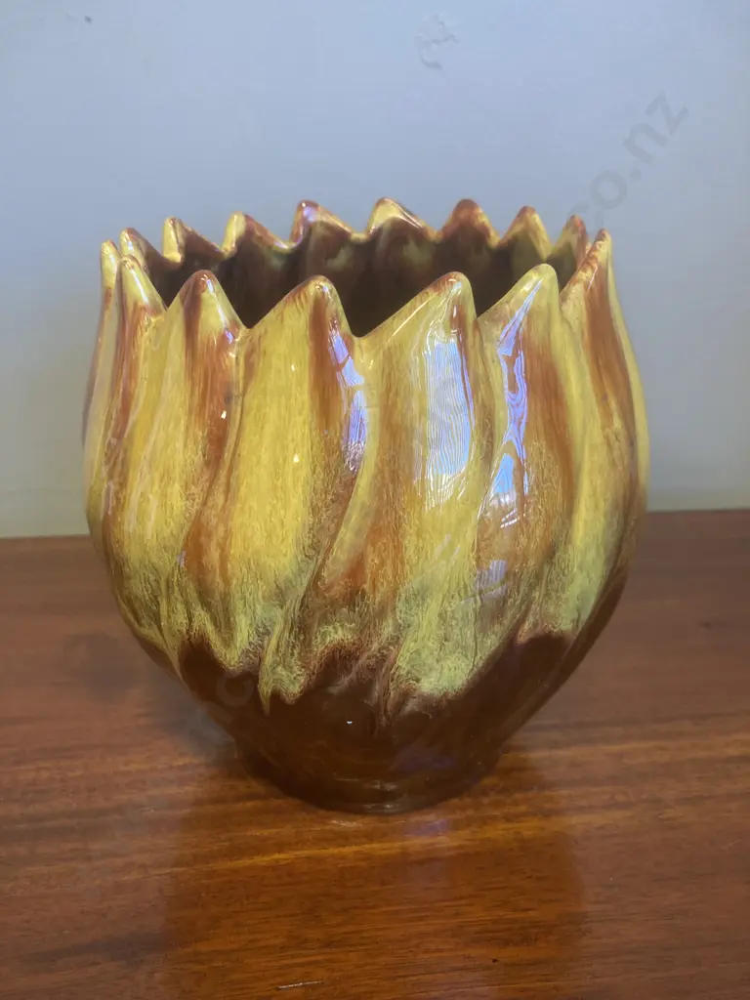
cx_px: 375
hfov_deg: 49.7
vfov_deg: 63.4
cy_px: 500
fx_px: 809
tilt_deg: -23.7
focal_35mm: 28
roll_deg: +0.2
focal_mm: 3.99
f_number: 1.8
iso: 160
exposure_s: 1/60
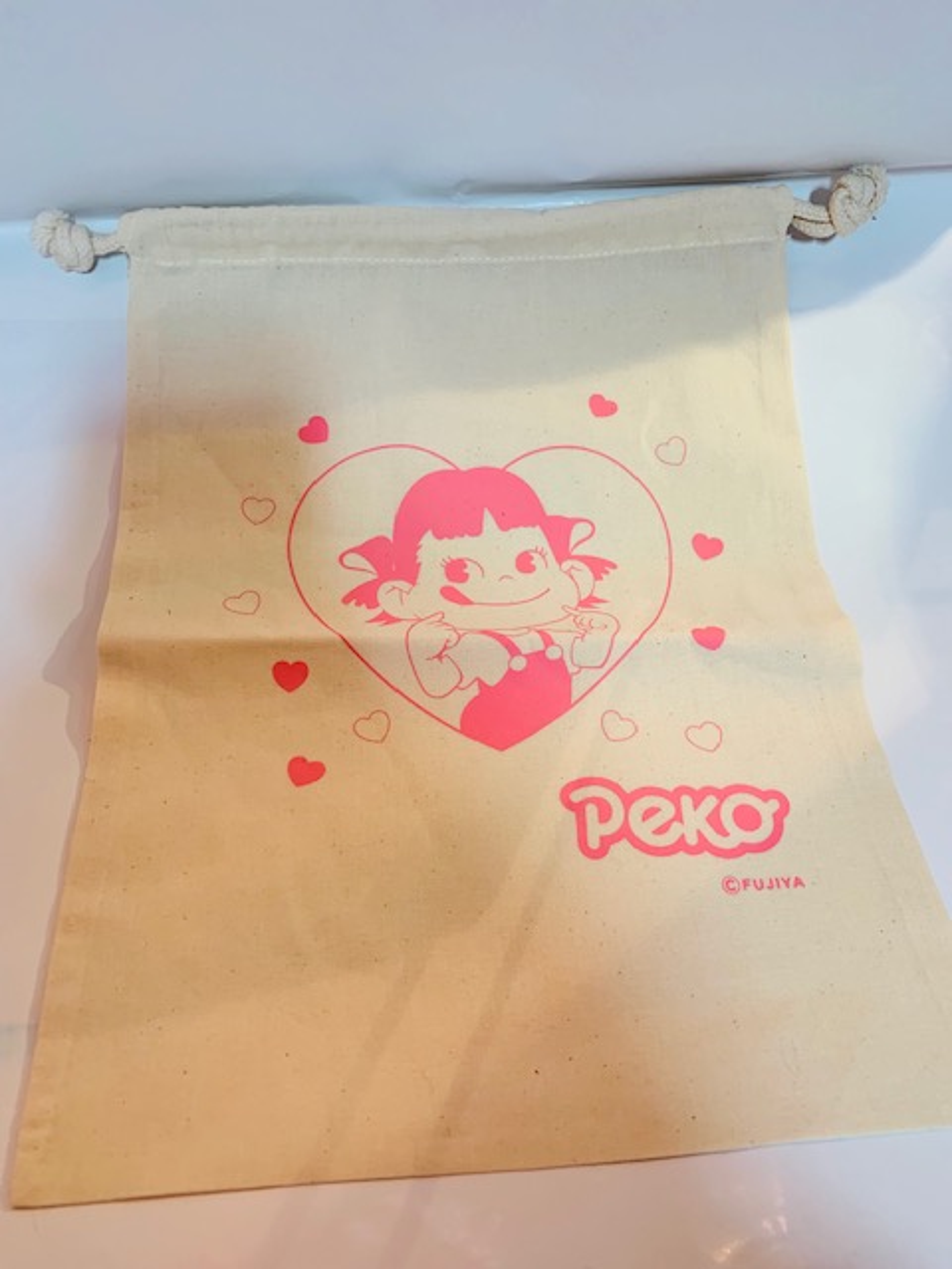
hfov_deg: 53.1
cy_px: 634
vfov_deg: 67.3
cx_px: 476
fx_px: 953
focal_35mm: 26
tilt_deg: -64.8
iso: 80
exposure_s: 1/50
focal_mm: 4.25
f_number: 1.8
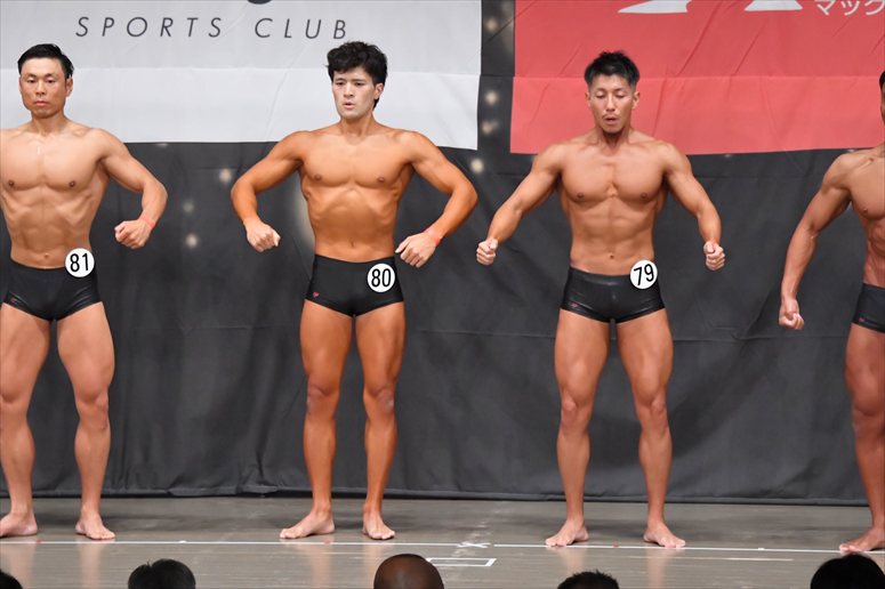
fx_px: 5332
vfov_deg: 6.3
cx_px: 442
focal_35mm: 217
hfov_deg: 9.5
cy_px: 294
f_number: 5.6
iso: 6400
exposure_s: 1/400
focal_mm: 145
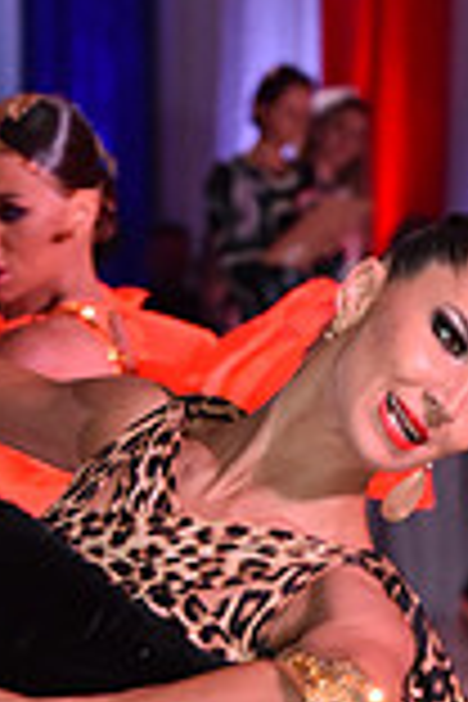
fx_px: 8423
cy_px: 1116
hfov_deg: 3.2
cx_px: 151
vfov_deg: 4.7
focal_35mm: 432
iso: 2500
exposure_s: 1/320
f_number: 6.3
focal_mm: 116
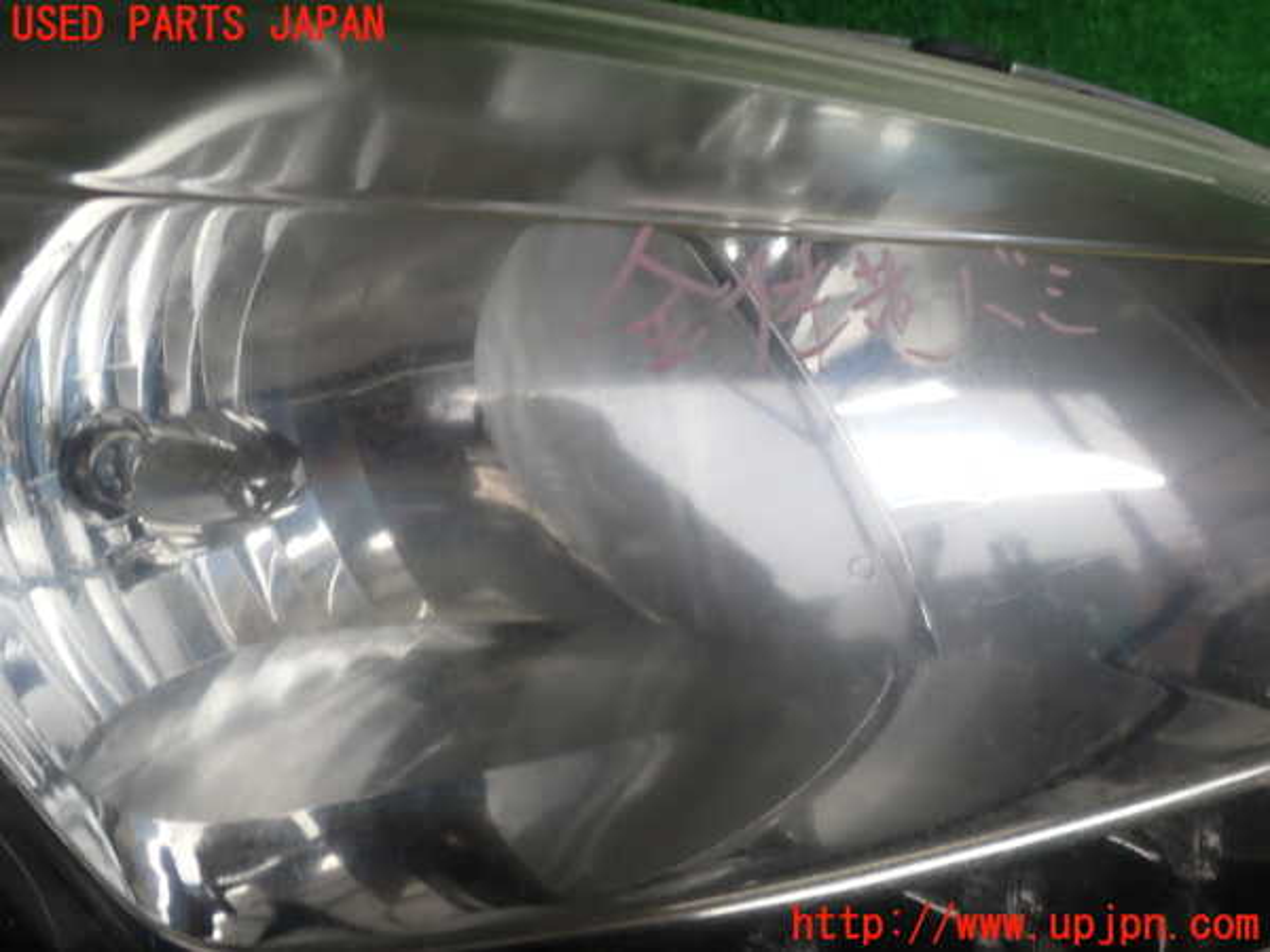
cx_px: 635
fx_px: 1101
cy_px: 476
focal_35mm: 30
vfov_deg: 46.8
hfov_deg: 60.0
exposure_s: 1/160
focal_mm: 5.4
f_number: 3.2
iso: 100
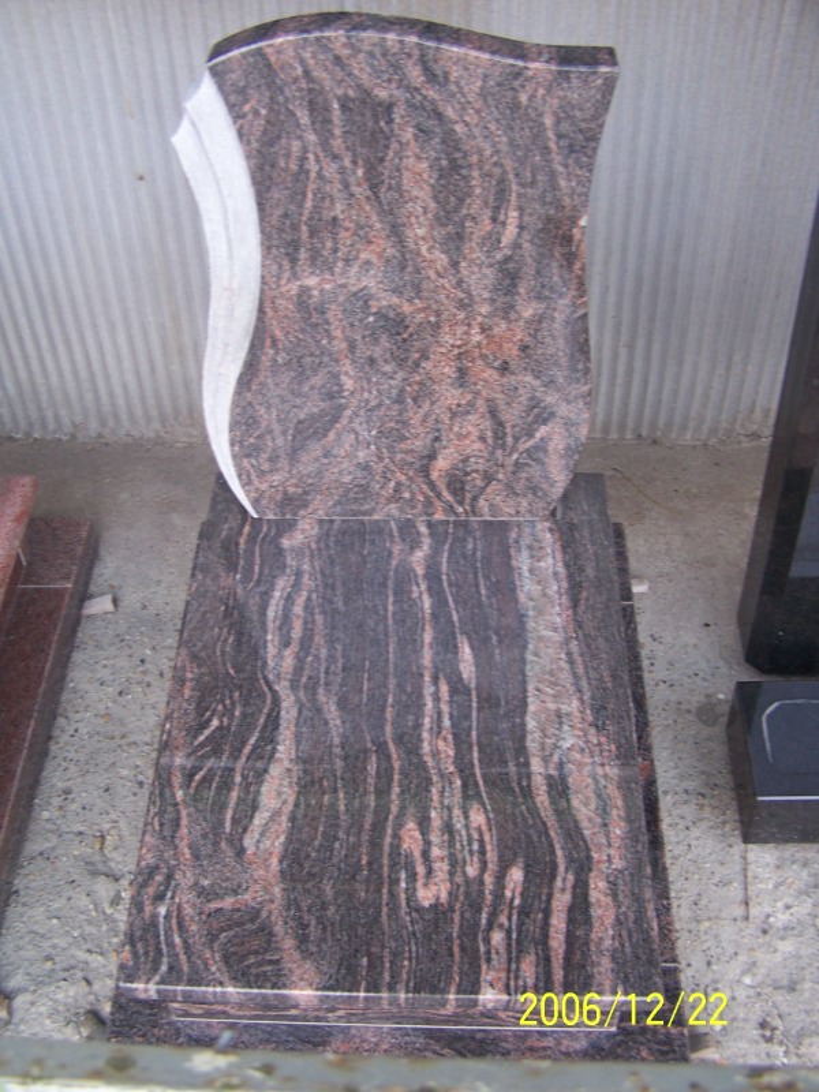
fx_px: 1199
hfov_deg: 37.7
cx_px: 410
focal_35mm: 38
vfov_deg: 49.0
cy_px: 546
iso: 80
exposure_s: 1/20
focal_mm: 6.3
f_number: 2.8
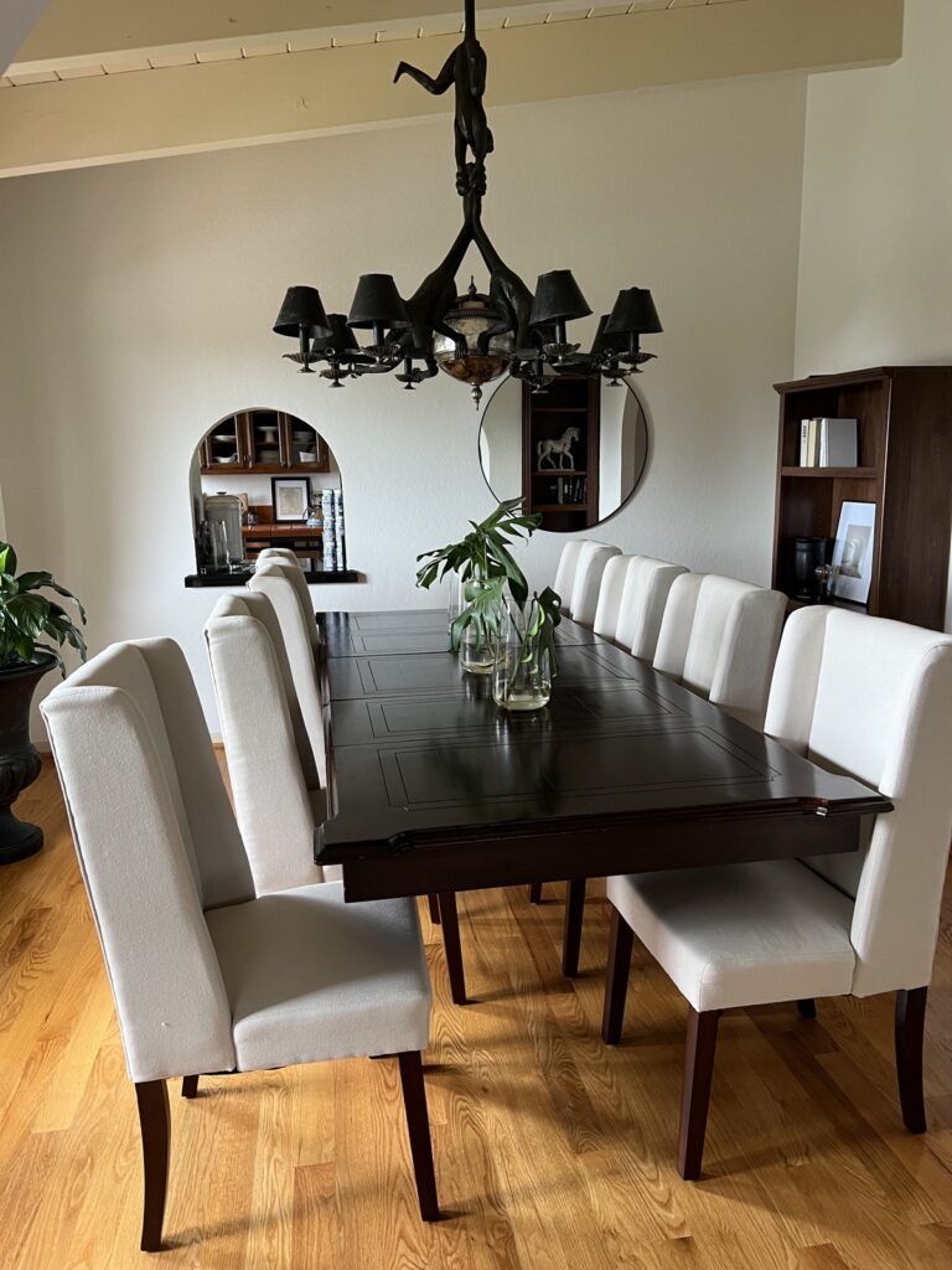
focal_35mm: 26
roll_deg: +1.2
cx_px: 476
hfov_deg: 53.1
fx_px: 953
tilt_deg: -10.3
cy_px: 635
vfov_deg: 67.3
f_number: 1.5
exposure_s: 1/60
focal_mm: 5.7
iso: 160
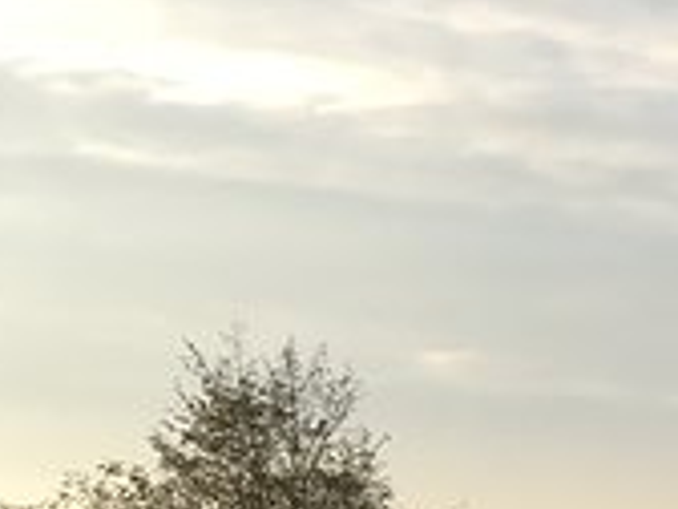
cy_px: 1339
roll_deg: -1.1
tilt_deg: -11.7
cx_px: 755
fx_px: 3036
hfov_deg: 12.5
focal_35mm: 155
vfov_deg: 8.5
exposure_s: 1/422
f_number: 2.2
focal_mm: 4.15
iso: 25
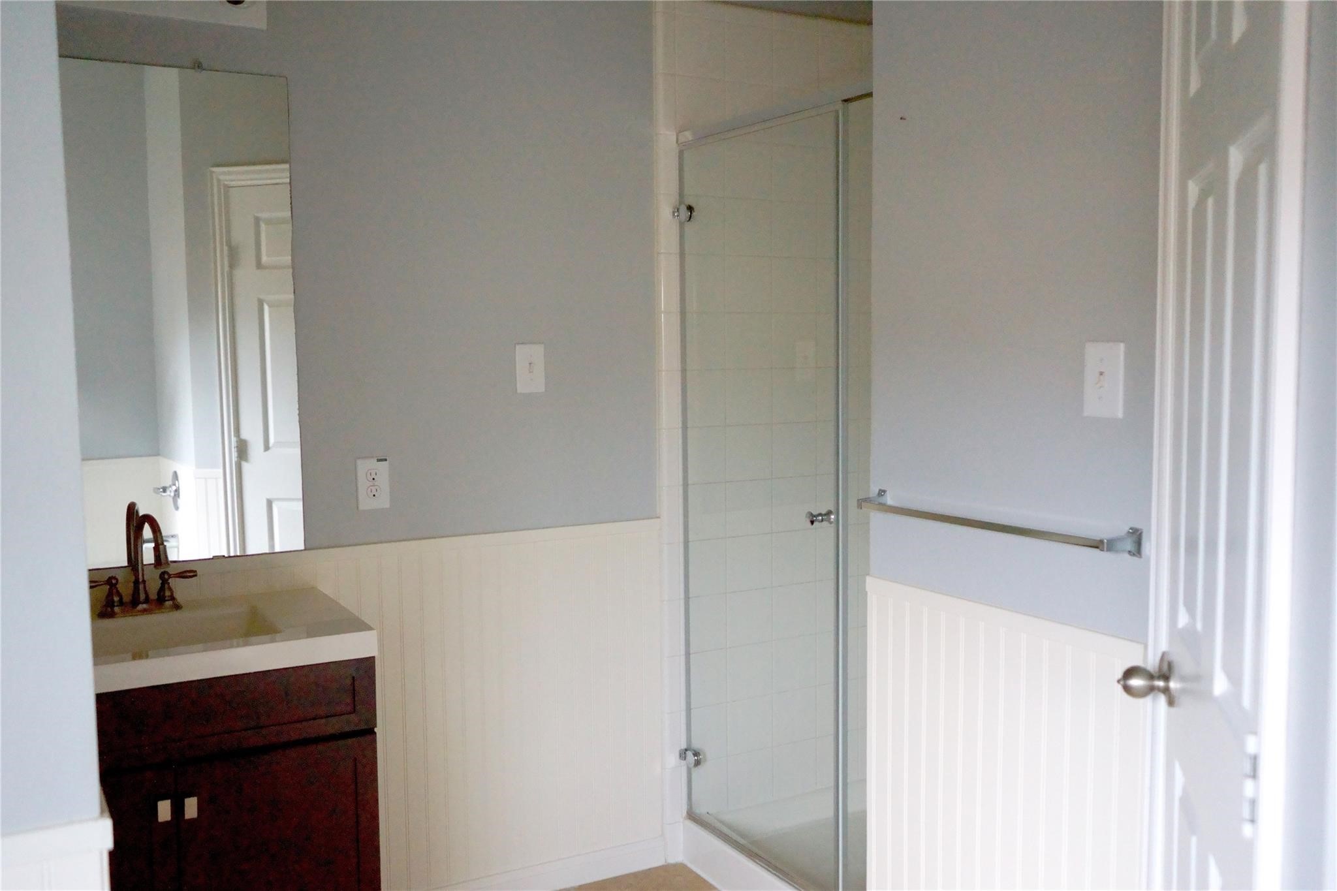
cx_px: 668
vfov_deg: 41.1
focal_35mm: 32
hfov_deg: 58.7
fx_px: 1188
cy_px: 446
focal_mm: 32
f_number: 4
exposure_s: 1/160
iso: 4000
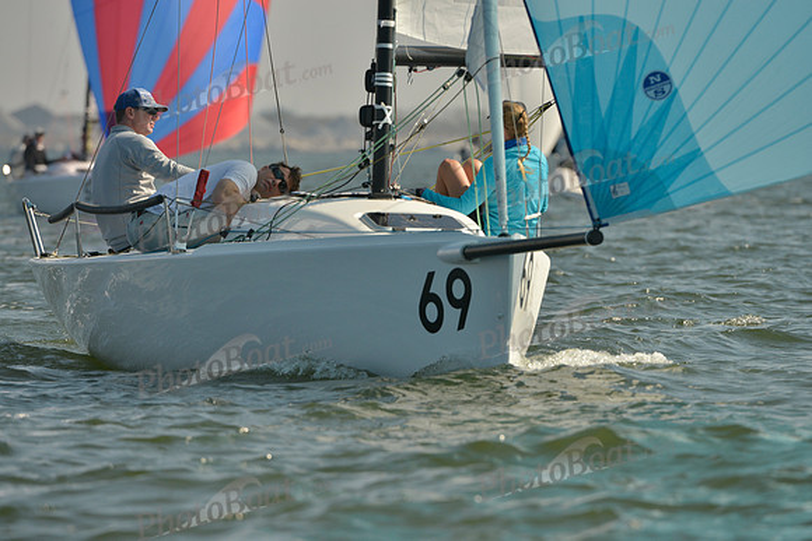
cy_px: 270
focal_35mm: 400
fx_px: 9024
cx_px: 406
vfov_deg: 3.4
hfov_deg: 5.2
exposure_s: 1/1600
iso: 280
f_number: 7.1
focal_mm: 400
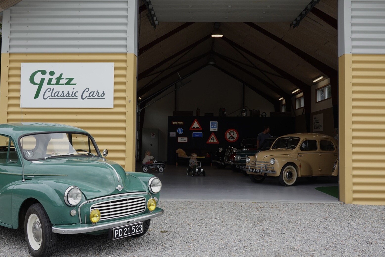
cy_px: 128
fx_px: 460
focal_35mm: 43
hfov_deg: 45.4
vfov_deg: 31.2
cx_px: 192
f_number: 4.5
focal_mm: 15.9
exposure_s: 1/200
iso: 125
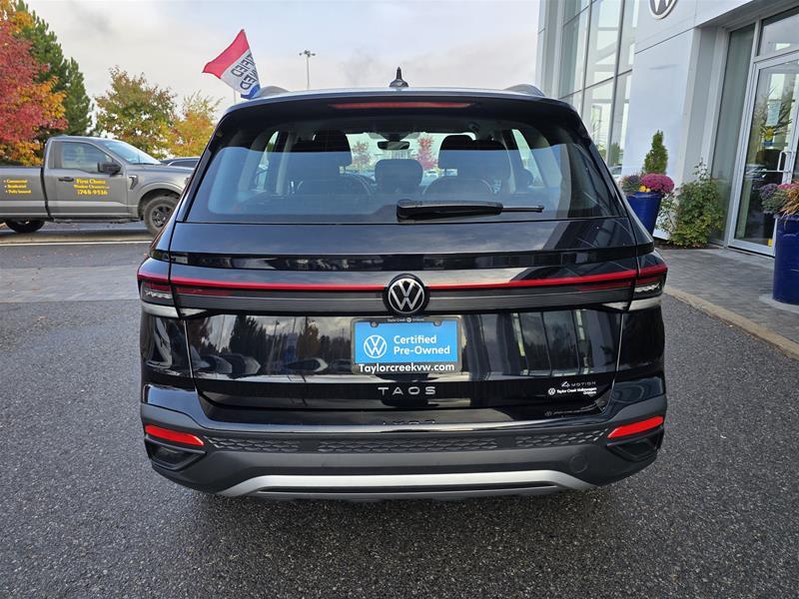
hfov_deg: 73.9
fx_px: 531
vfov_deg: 58.9
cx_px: 400
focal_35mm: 23
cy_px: 300
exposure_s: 1/359
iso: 25
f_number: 1.7
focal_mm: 6.3
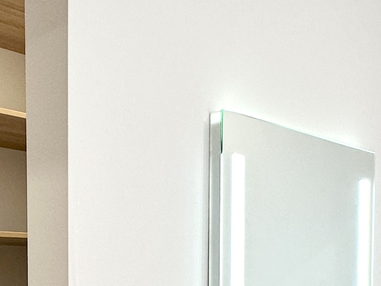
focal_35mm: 57
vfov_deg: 24.0
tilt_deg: -3.3
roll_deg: +0.7
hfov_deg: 32.9
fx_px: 628
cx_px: 78
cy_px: 314
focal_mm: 2.22
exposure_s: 1/100
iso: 125
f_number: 2.2
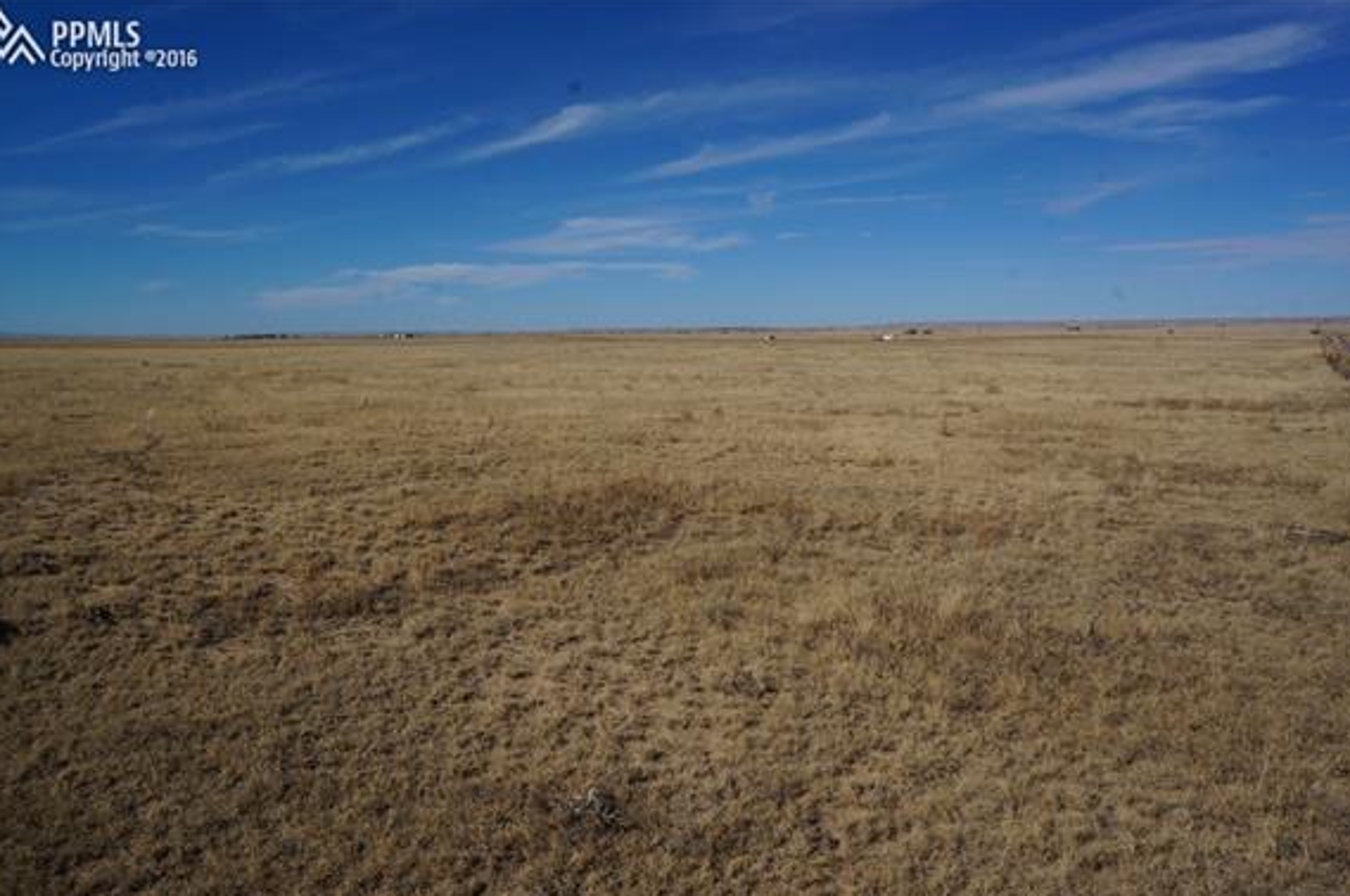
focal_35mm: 27
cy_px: 497
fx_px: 1011
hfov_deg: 67.4
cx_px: 662
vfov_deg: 47.7
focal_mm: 16
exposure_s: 1/160
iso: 100
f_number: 16
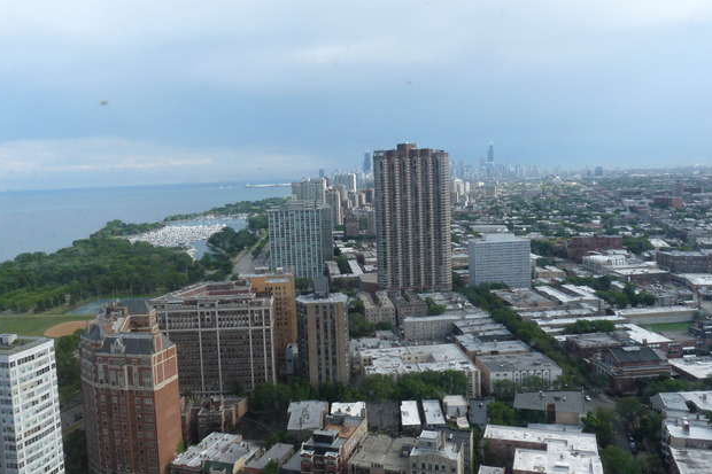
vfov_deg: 44.9
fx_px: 573
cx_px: 356
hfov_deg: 63.7
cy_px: 219
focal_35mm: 29
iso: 100
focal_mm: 4.8
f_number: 5
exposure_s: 1/200
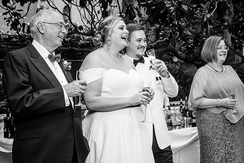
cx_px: 129
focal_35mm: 59
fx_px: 403
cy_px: 86
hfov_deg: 33.7
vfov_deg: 22.9
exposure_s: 1/250
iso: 1250
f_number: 5.6
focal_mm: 56
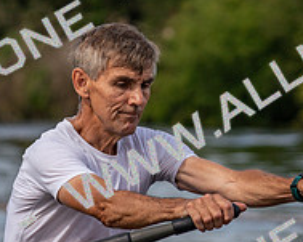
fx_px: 5172
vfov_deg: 2.7
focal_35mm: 577
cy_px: 214
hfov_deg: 3.4
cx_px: 261
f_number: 5.6
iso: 250
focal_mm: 200
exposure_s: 1/1600
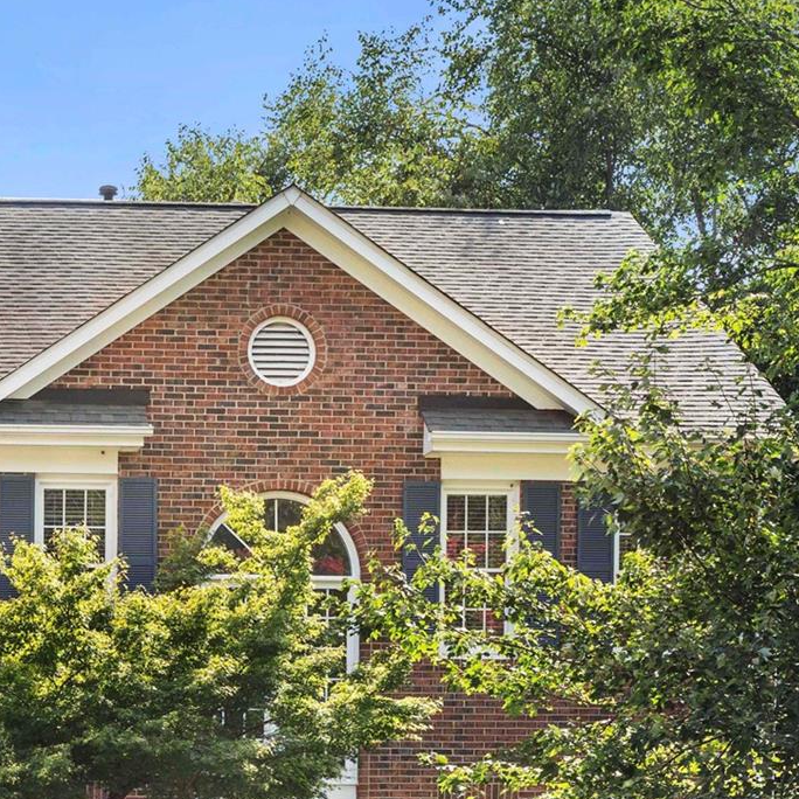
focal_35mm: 89
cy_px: 678
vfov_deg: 19.2
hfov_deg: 18.7
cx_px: -79
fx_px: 2324
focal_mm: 35
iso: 100
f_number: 8
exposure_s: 1/125
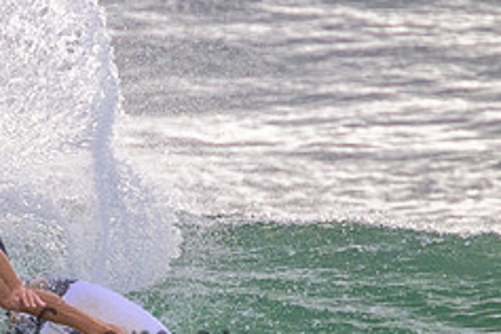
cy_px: 245
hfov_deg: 0.9
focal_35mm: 2326
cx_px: -90
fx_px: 32368
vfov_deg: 0.6
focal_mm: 800
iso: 1250
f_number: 11
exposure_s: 1/2000
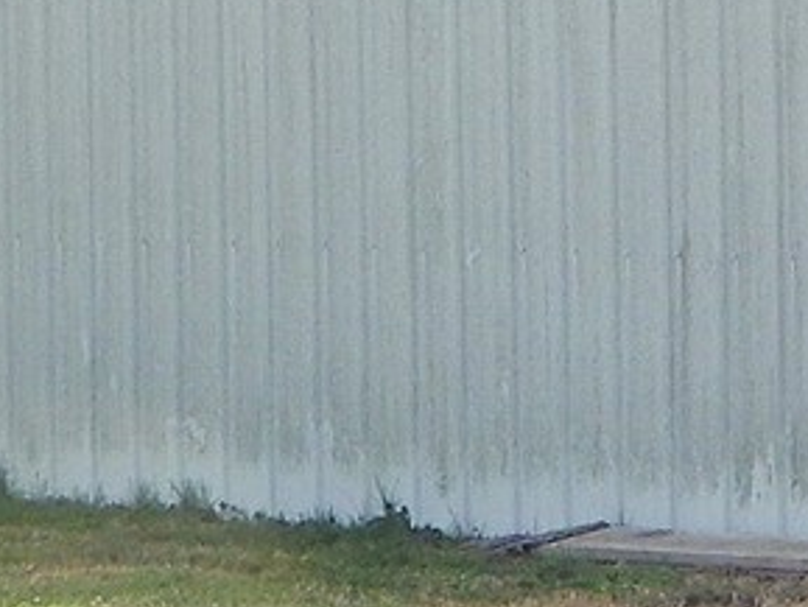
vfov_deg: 5.2
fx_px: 6679
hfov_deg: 6.9
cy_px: 498
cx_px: 828
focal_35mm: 286
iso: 64
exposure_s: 1/250
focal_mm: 7.6
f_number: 4
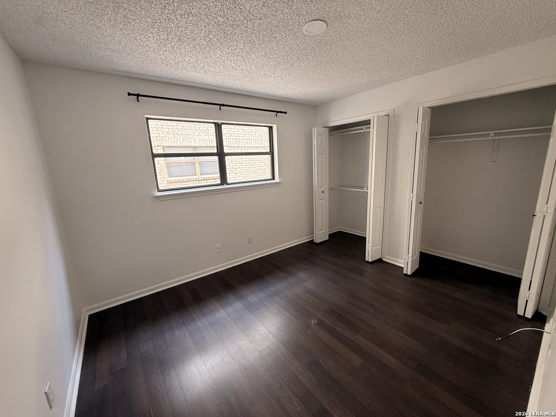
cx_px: 278
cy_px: 208
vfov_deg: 85.7
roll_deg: +2.3
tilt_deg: -11.9
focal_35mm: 14
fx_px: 225
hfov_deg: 102.1
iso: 125
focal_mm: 2.22
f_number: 2.2
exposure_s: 1/99
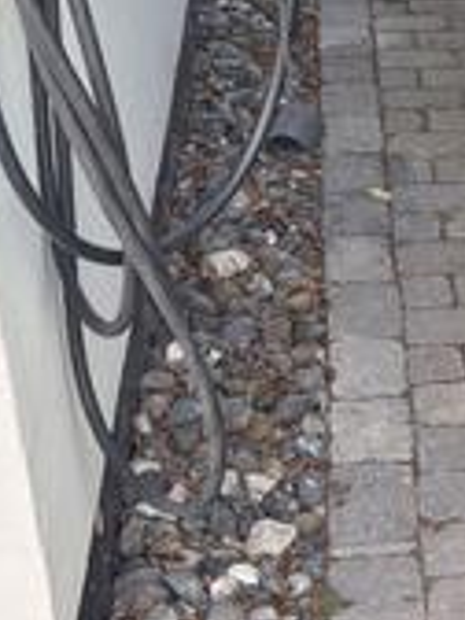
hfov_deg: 14.9
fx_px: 1666
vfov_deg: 21.1
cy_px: 325
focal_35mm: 93
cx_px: 679
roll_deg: -1.8
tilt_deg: -28.7
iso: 64
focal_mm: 5.96
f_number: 1.6
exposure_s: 1/215
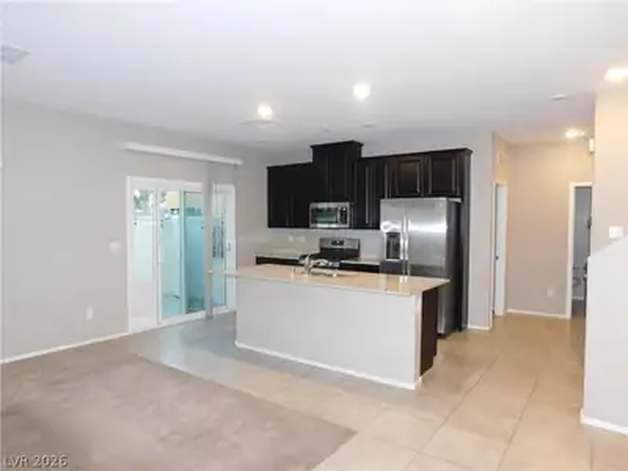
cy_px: 236
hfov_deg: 73.9
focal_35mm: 23
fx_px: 417
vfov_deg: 58.9
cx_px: 314
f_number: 3
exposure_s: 1/30
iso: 320
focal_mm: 4
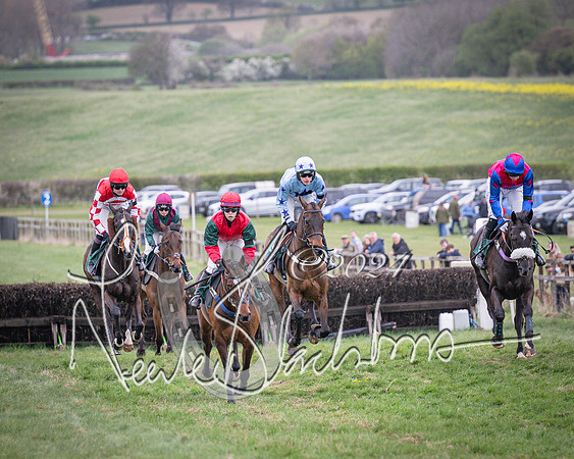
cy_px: 300
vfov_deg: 4.4
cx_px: 231
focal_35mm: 354
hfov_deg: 5.5
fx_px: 6005
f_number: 2.8
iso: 800
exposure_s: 1/1600
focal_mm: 160
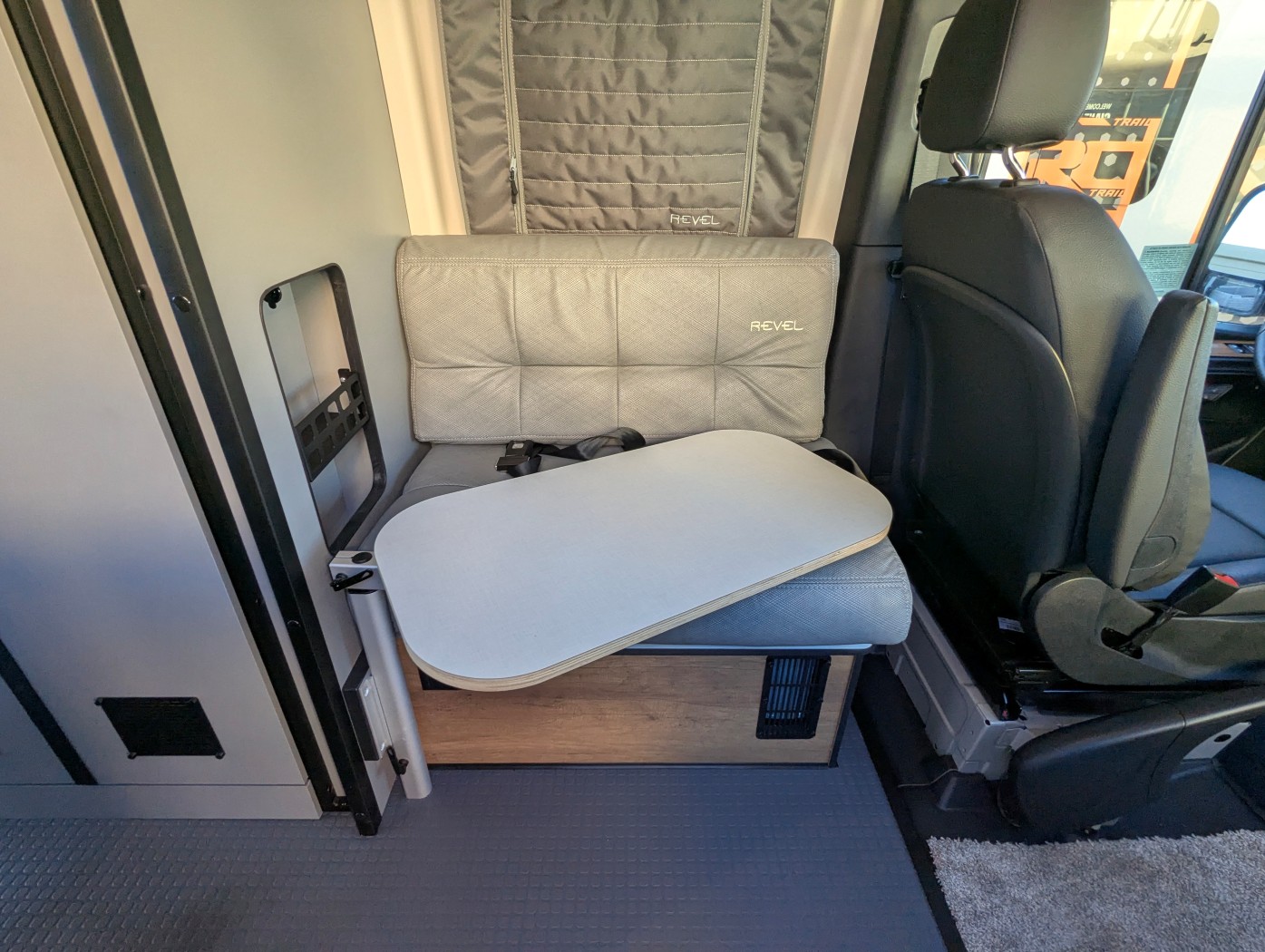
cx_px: 632
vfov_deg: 78.2
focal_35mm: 16
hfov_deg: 94.4
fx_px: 585
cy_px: 476
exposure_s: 1/95.6
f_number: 2.2
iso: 116
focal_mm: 2.35
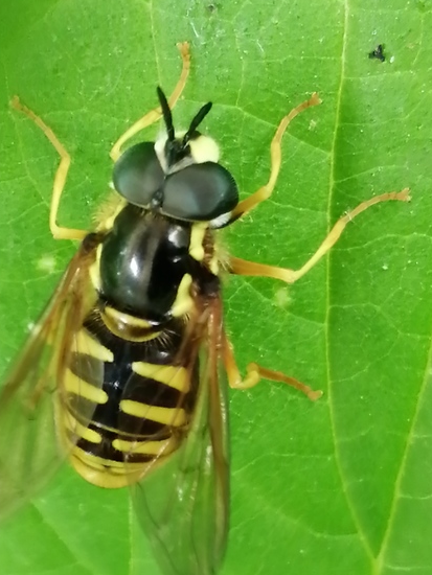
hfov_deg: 12.3
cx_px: 185
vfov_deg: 16.3
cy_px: 315
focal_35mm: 121
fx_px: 2012
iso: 80
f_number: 1.8
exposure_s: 1/33.3
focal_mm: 3.46
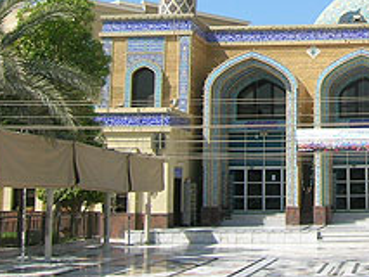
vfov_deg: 19.9
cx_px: 379
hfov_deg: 25.5
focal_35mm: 72
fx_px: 768
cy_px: 12
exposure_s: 1/343
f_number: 4.9
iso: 50
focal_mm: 5.7
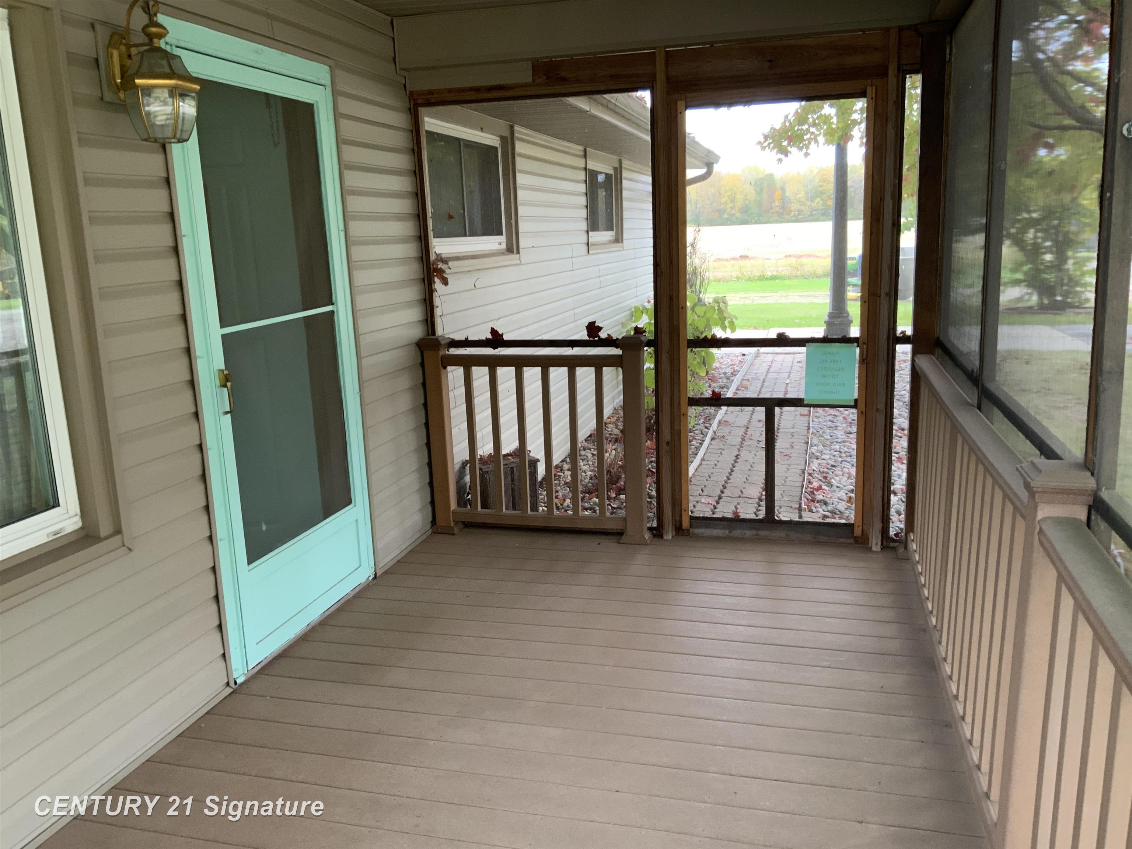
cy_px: 424
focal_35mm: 29
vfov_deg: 48.2
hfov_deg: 61.7
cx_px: 566
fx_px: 948
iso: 100
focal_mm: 3
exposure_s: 1/60
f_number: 1.8
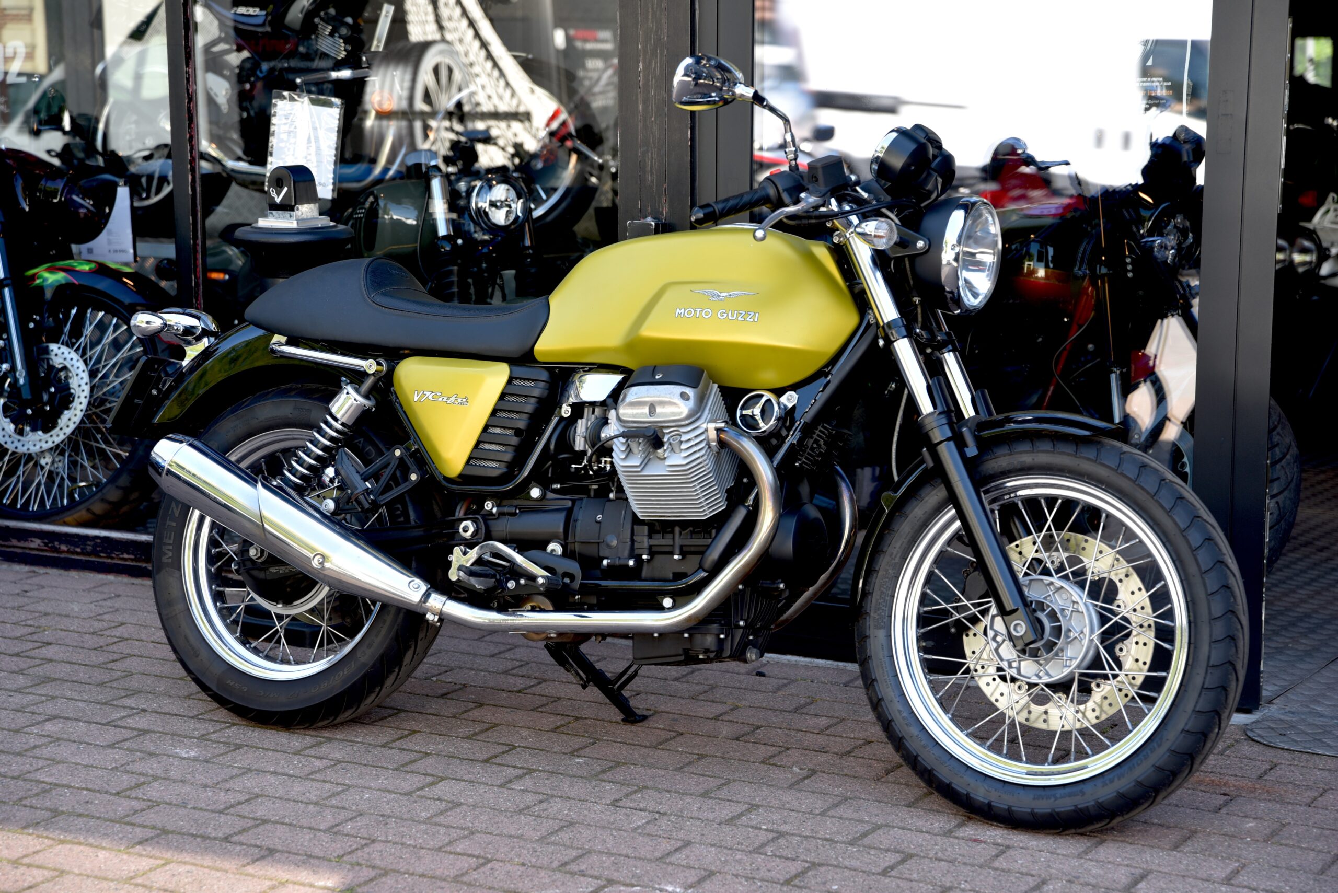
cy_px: 446
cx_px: 669
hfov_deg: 28.8
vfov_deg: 19.5
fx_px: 2603
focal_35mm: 70
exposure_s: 1/60
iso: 100
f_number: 4
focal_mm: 70
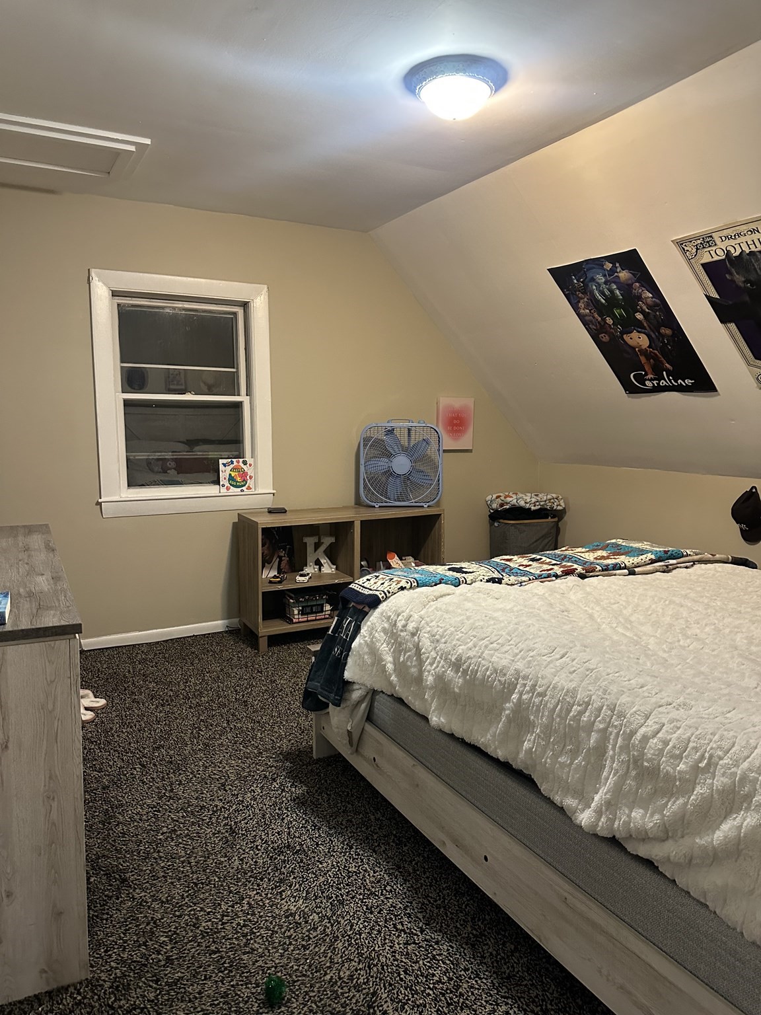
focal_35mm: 24
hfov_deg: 56.8
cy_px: 508
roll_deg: +0.5
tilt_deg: -5.1
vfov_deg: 71.6
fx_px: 703
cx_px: 380
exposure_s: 1/60
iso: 500
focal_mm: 6.86
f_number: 1.78
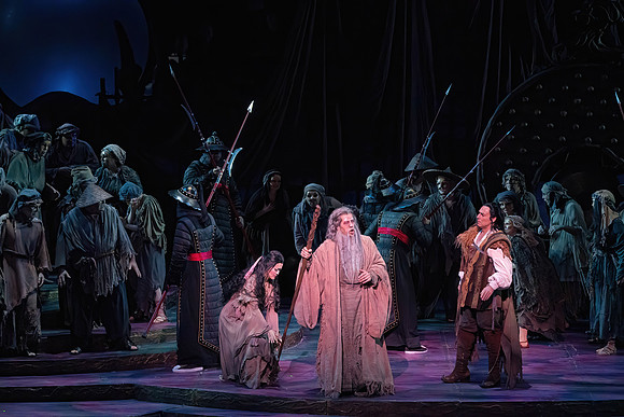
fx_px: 2600
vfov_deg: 9.2
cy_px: 208
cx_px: 312
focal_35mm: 150
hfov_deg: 13.7
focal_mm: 150
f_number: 10
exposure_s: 1/320
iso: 20000
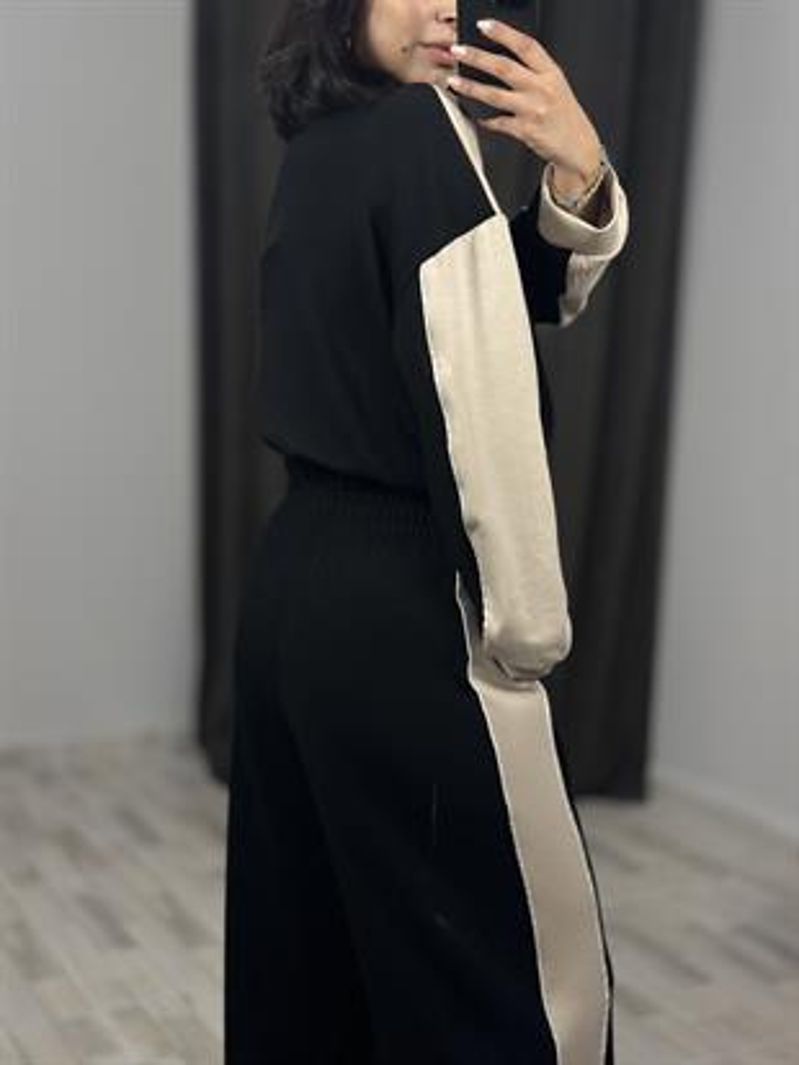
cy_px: 532
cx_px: 400
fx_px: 1476
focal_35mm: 48
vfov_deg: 39.6
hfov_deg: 30.3
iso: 125
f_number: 1.78
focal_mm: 6.86
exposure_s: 1/100
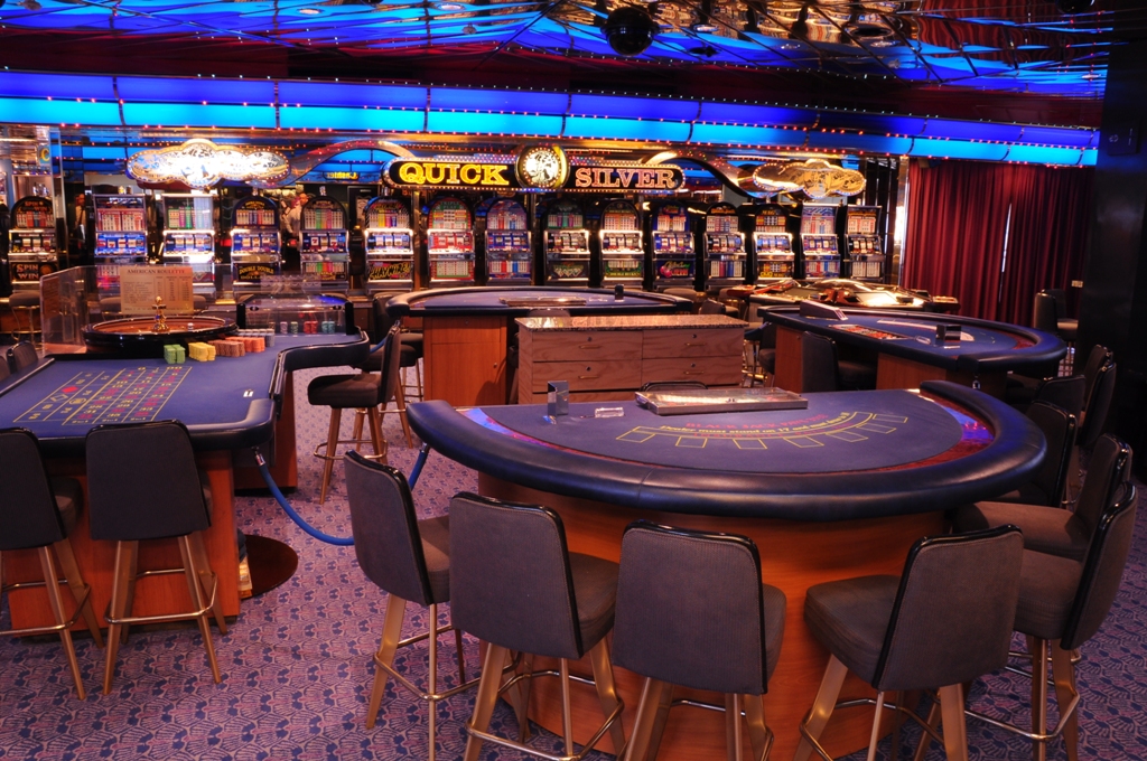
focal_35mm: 27
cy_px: 380
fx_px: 859
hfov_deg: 67.4
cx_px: 574
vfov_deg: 47.8
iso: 320
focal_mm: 18
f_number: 20
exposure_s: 1.6
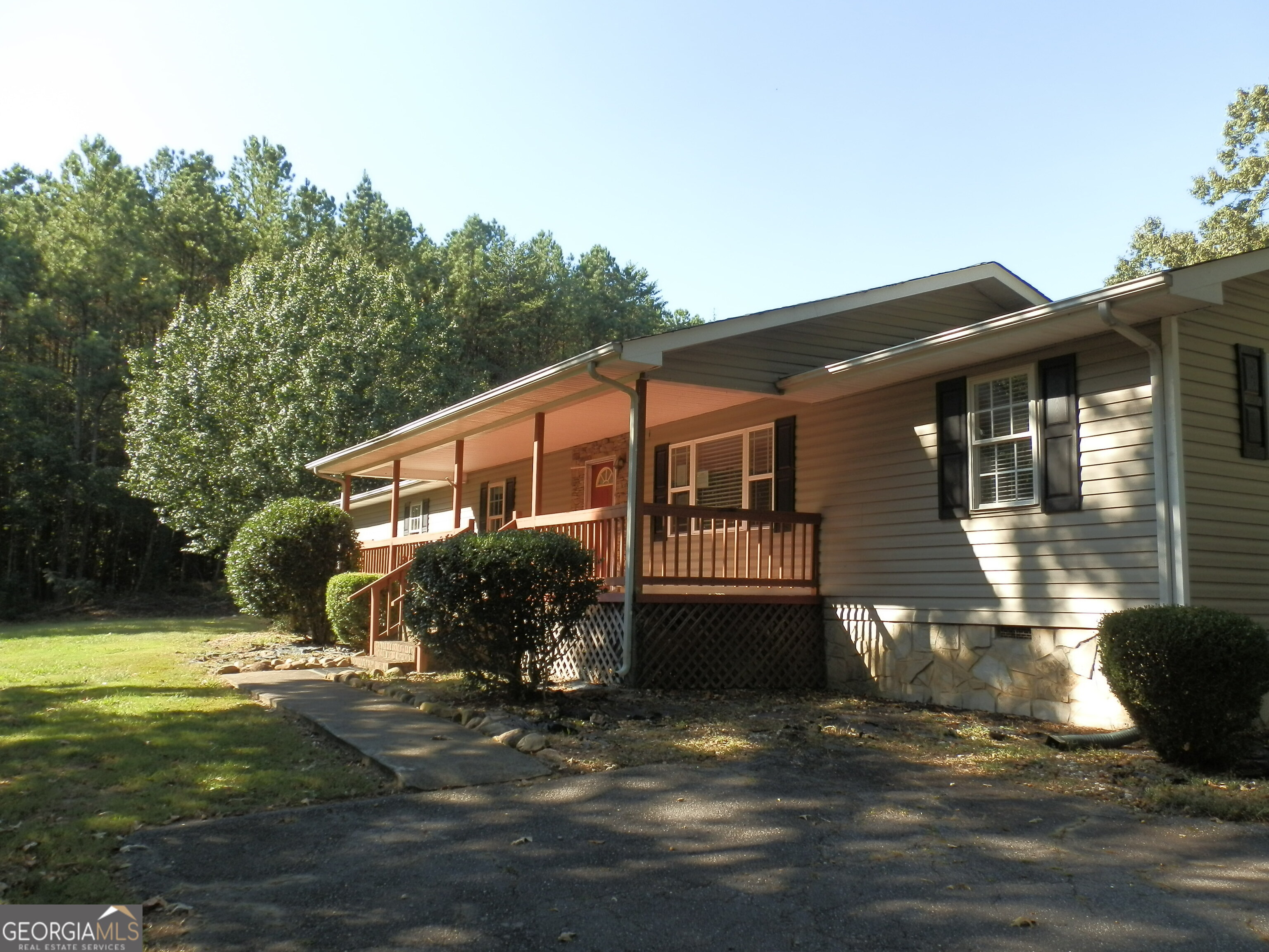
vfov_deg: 49.7
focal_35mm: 28
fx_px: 1026
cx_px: 634
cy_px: 476
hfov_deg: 63.4
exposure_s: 1/200
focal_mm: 5
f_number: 3.1
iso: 64
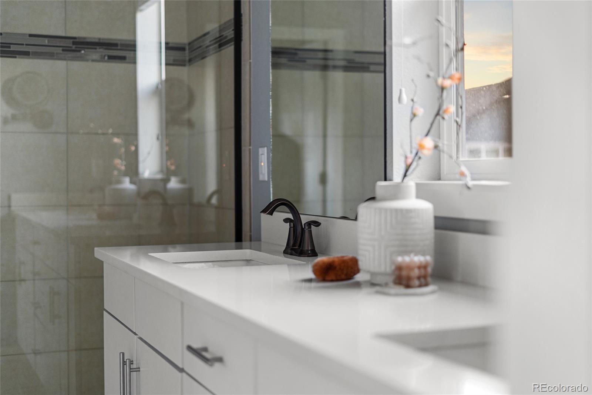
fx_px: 822
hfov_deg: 39.6
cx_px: 296
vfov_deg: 27.0
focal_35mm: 50
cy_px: 198
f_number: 1.8
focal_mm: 50
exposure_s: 1/8
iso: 500
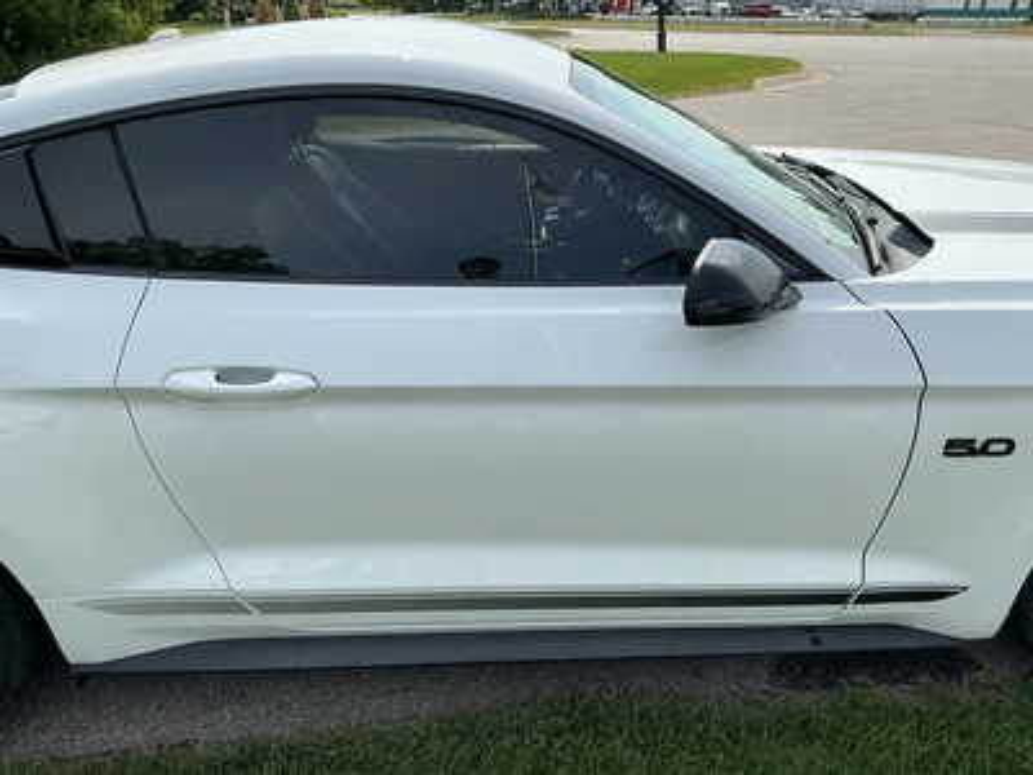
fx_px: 836
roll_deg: -0.6
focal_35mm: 28
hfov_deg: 63.4
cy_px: 388
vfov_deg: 49.7
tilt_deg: -22.9
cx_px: 516
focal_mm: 3
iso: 25
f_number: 1.8
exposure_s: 1/1675
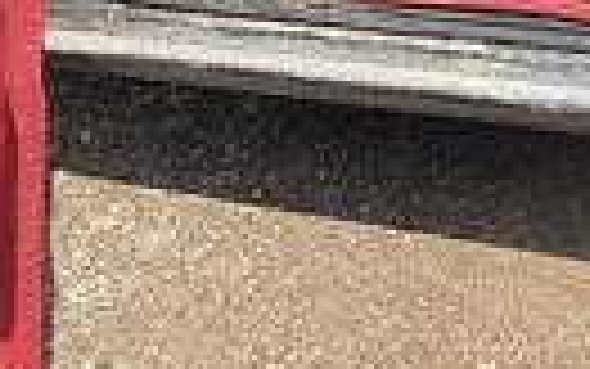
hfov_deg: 20.8
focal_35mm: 94
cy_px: -225
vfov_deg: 13.0
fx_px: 1512
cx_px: 676
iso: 25
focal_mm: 3
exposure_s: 1/586
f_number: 1.8
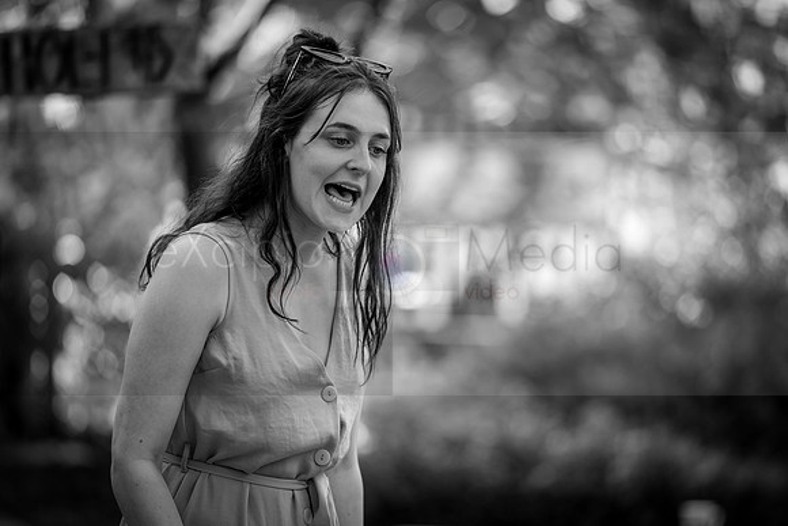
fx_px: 4426
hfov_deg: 10.2
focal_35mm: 202
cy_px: 294
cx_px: 440
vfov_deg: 6.8
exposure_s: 1/200
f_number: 2.8
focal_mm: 181
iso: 200
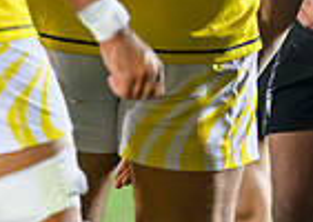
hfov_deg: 1.0
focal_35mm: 1947
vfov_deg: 0.7
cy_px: -127
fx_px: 17266
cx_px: 500
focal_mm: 400
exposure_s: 1/1000
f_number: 2.8
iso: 8000
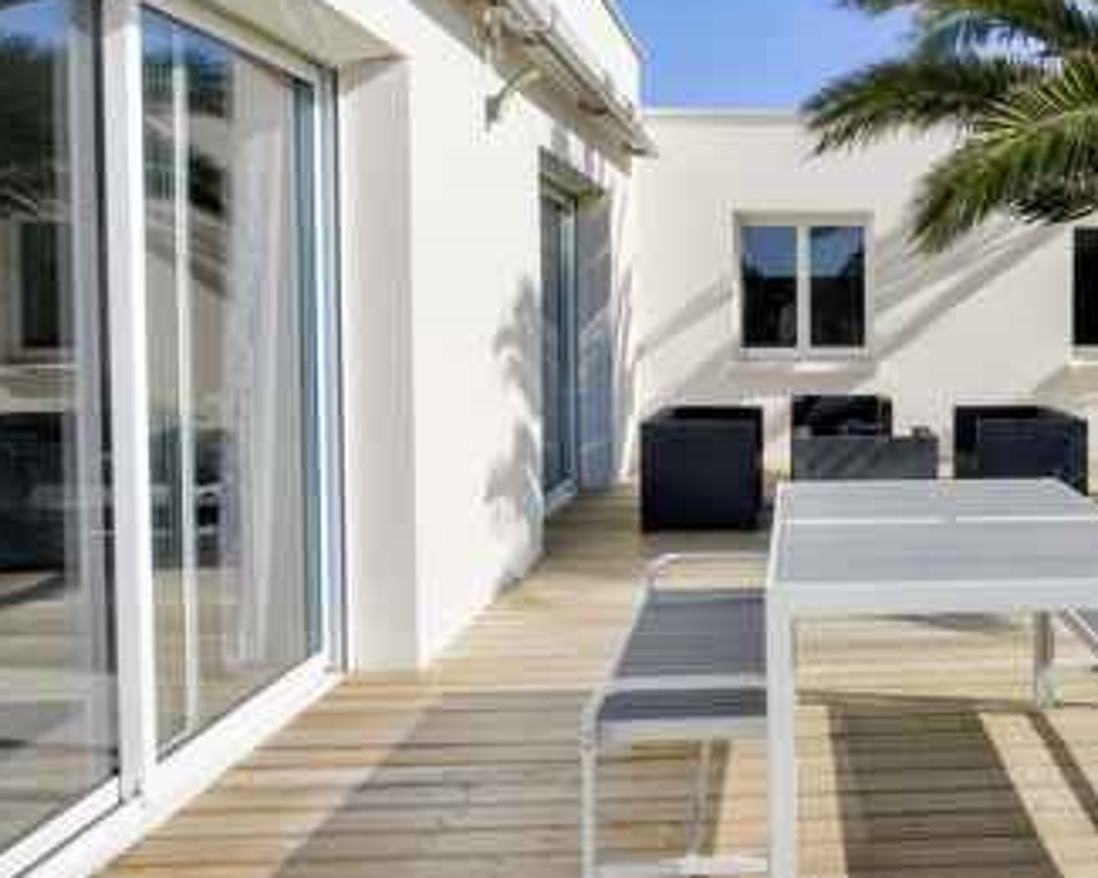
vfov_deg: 40.0
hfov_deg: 46.1
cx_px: 902
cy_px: 370
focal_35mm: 37
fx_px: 1202
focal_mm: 16
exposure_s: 1/4000
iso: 800
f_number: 8
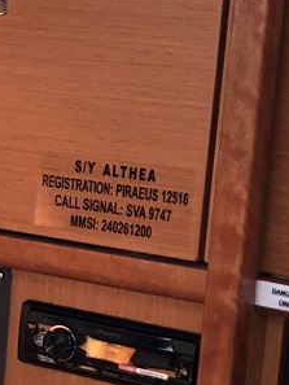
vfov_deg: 13.0
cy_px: 296
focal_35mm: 151
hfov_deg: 9.7
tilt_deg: -11.7
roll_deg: -2.4
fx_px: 1680
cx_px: -87
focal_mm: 4
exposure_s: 1/24
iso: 32
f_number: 1.8
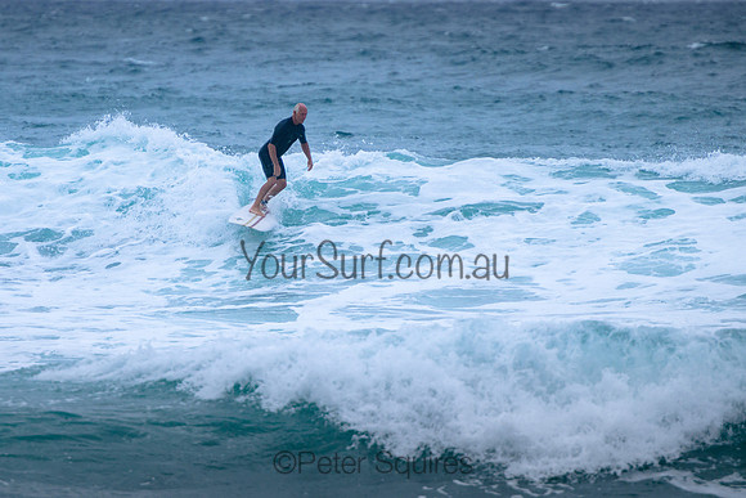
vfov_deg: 2.5
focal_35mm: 550
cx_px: 295
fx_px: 11402
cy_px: 191
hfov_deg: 3.7
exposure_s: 1/2000
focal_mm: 400
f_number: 5.6
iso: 450
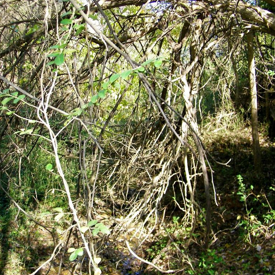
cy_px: 137
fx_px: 324
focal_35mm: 36
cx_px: 119
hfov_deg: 45.9
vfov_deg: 46.0
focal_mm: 5.4
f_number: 3.6
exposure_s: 1/80
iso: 80
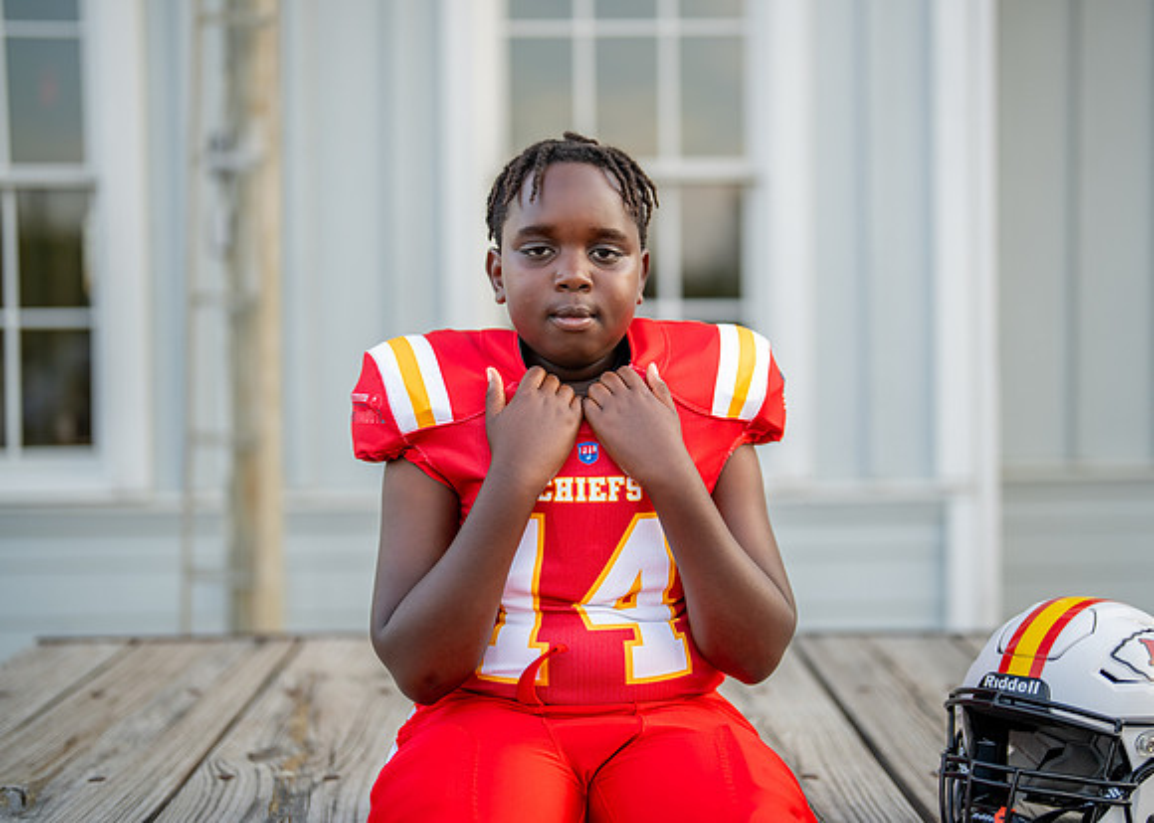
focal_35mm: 55
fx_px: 1797
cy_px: 399
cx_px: 607
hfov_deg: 35.6
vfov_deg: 25.8
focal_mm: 50
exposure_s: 1/800
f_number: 1.2
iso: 200
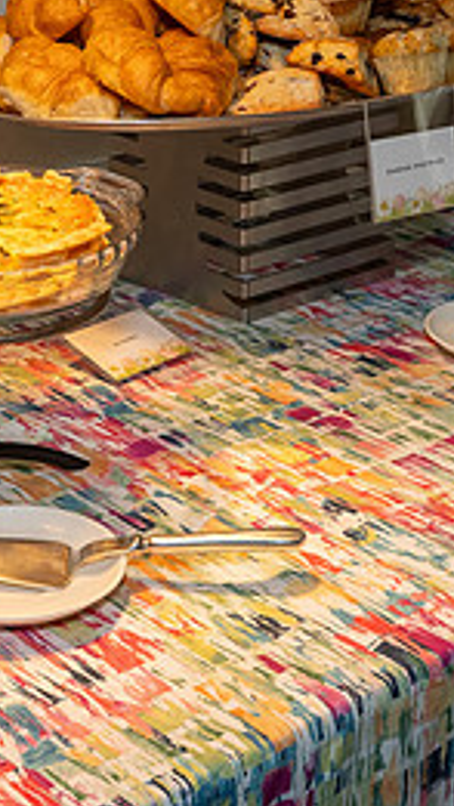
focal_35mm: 79
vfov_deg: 26.6
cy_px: 245
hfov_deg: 15.1
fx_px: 1689
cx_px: 22
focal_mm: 19
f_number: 8
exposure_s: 1/250
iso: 640
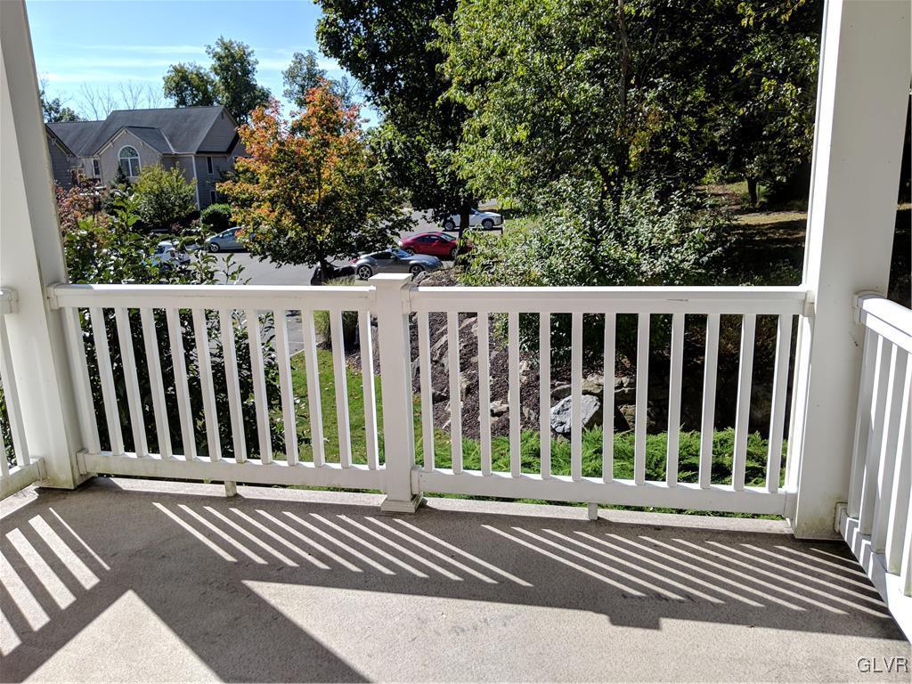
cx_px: 456
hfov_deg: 65.3
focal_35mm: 27
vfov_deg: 51.4
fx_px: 711
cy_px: 342
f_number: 1.8
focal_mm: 4.44
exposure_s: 1/2933
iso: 71
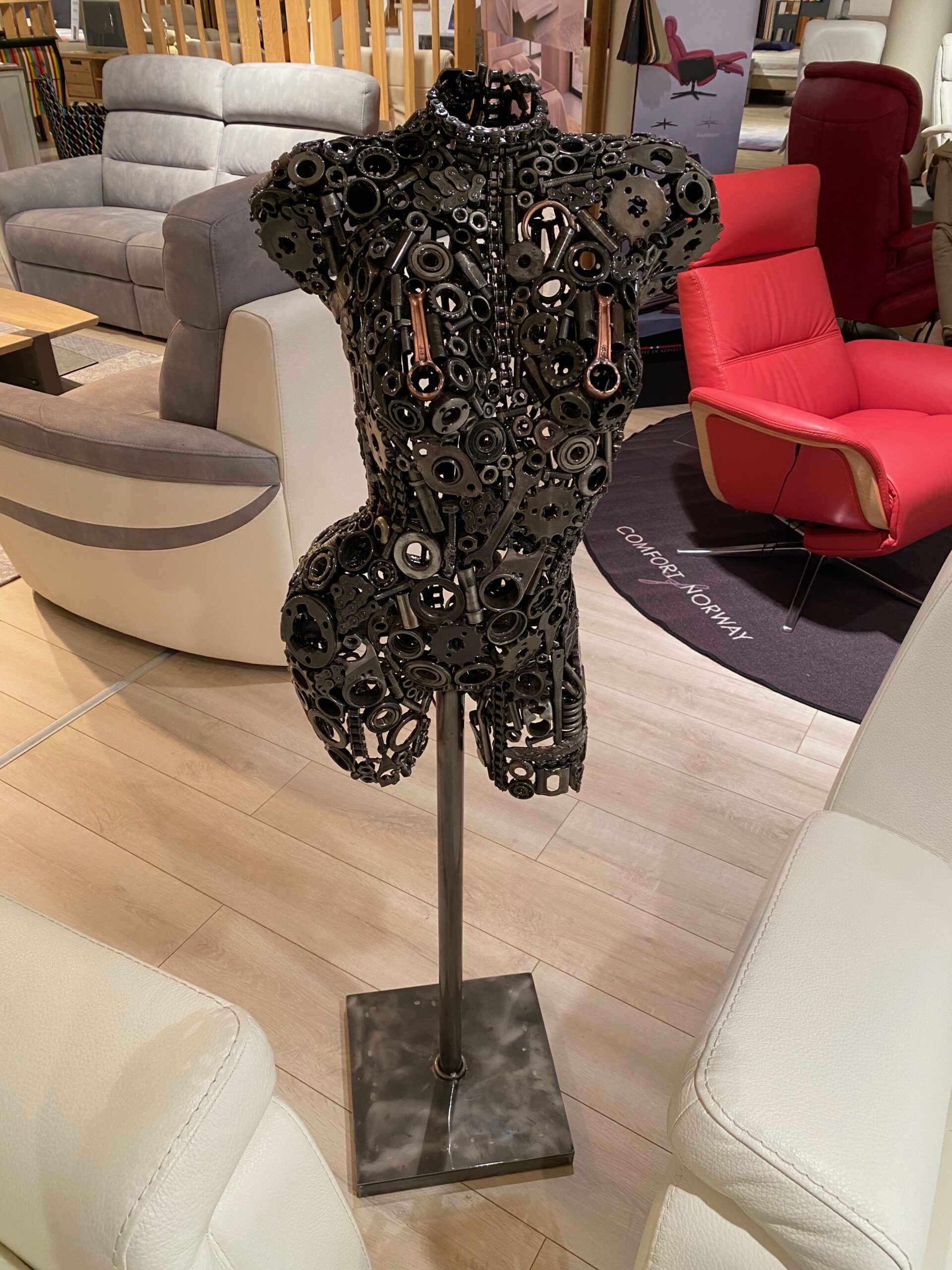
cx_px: 476
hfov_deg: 53.1
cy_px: 635
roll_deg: +0.2
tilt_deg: -32.8
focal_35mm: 26
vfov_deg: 67.3
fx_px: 953
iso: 125
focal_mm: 4.25
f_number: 1.8
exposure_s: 1/50
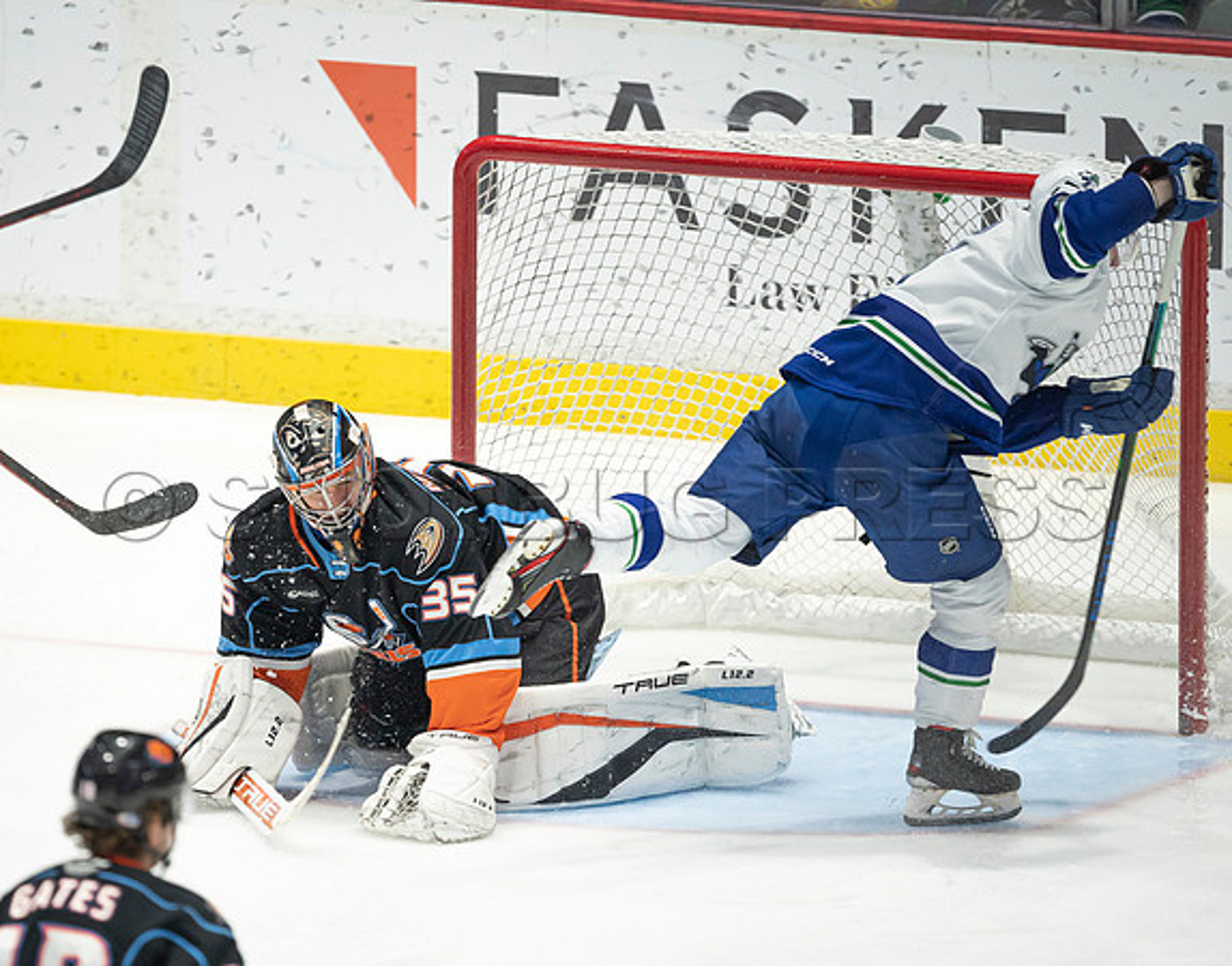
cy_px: 553
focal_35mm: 824
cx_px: 367
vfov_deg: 1.9
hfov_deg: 2.4
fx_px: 29798
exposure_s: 1/640
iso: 1600
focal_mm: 600
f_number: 4
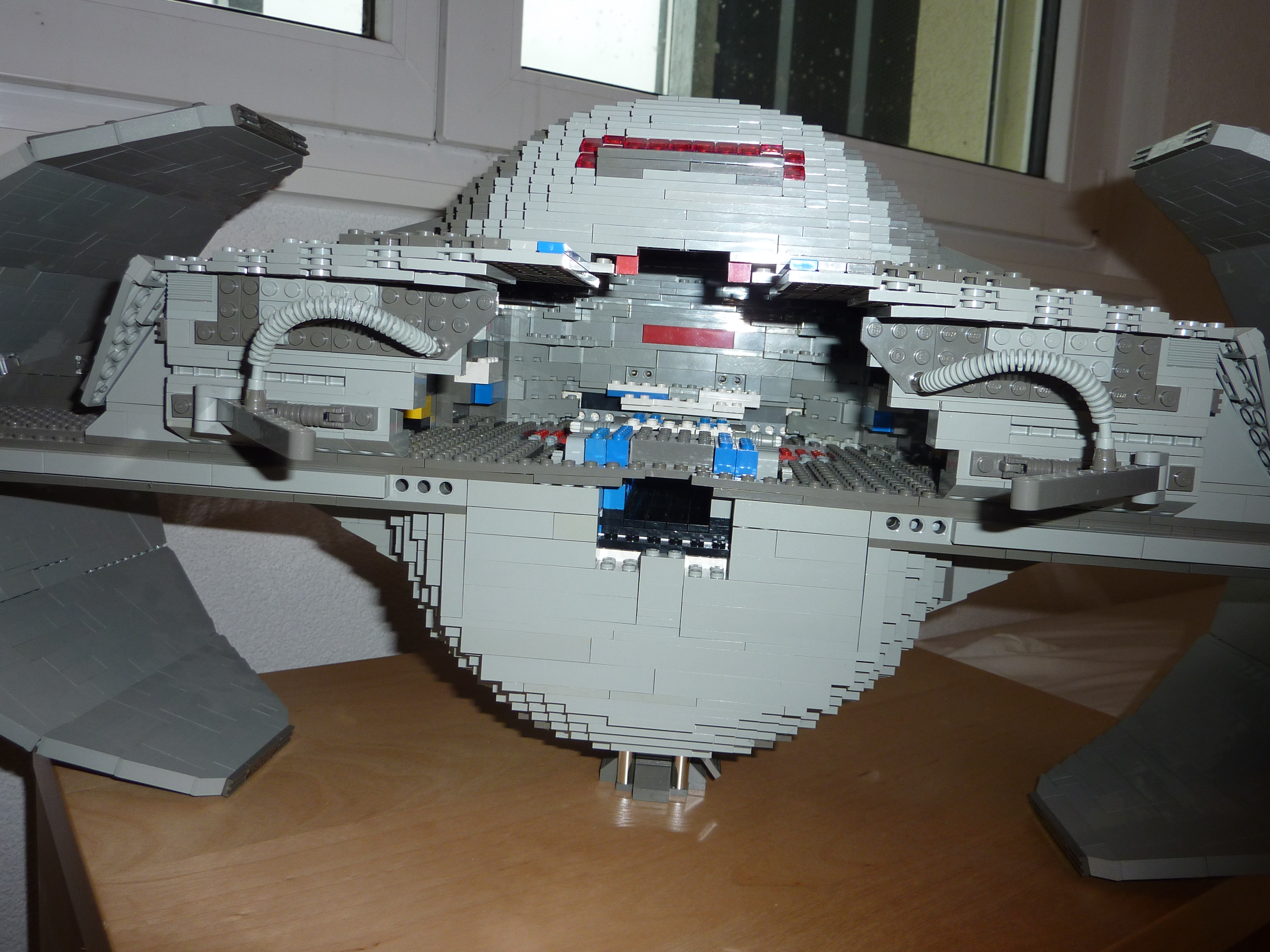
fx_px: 991
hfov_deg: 65.3
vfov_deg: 51.4
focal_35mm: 27
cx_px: 635
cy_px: 476
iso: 100
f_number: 3.3
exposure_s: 1/30
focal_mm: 4.4
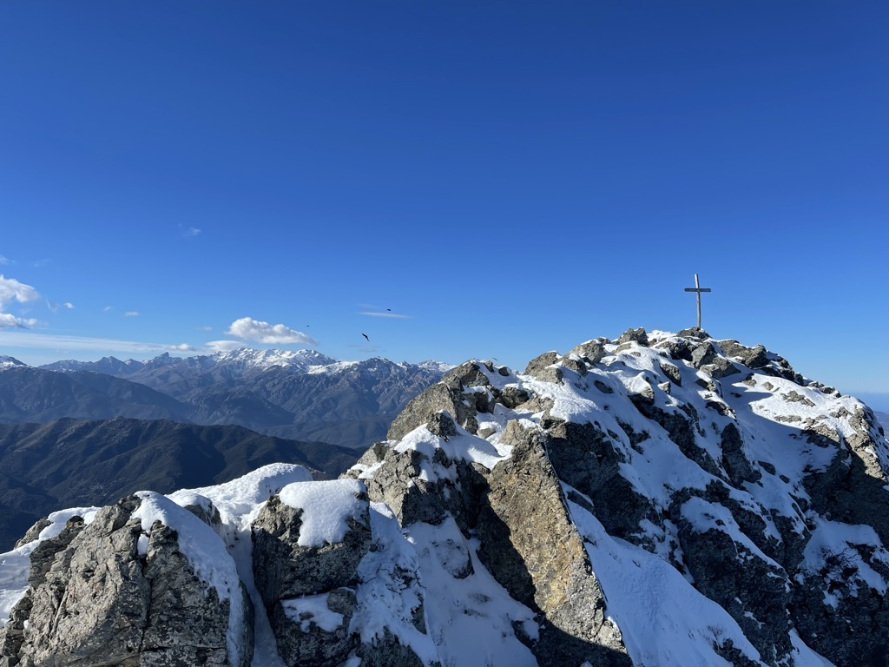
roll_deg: -1.6
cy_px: 334
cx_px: 444
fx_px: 668
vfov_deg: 53.1
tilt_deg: +2.1
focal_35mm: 26
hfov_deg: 67.3
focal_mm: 5.1
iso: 32
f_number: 1.6
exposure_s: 1/4348
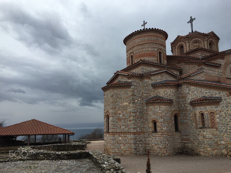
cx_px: 116
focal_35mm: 29
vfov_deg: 48.2
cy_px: 86
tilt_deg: +10.0
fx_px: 194
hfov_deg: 61.7
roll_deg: +0.6
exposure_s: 1/1980
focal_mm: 4.15
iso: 32
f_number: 2.2
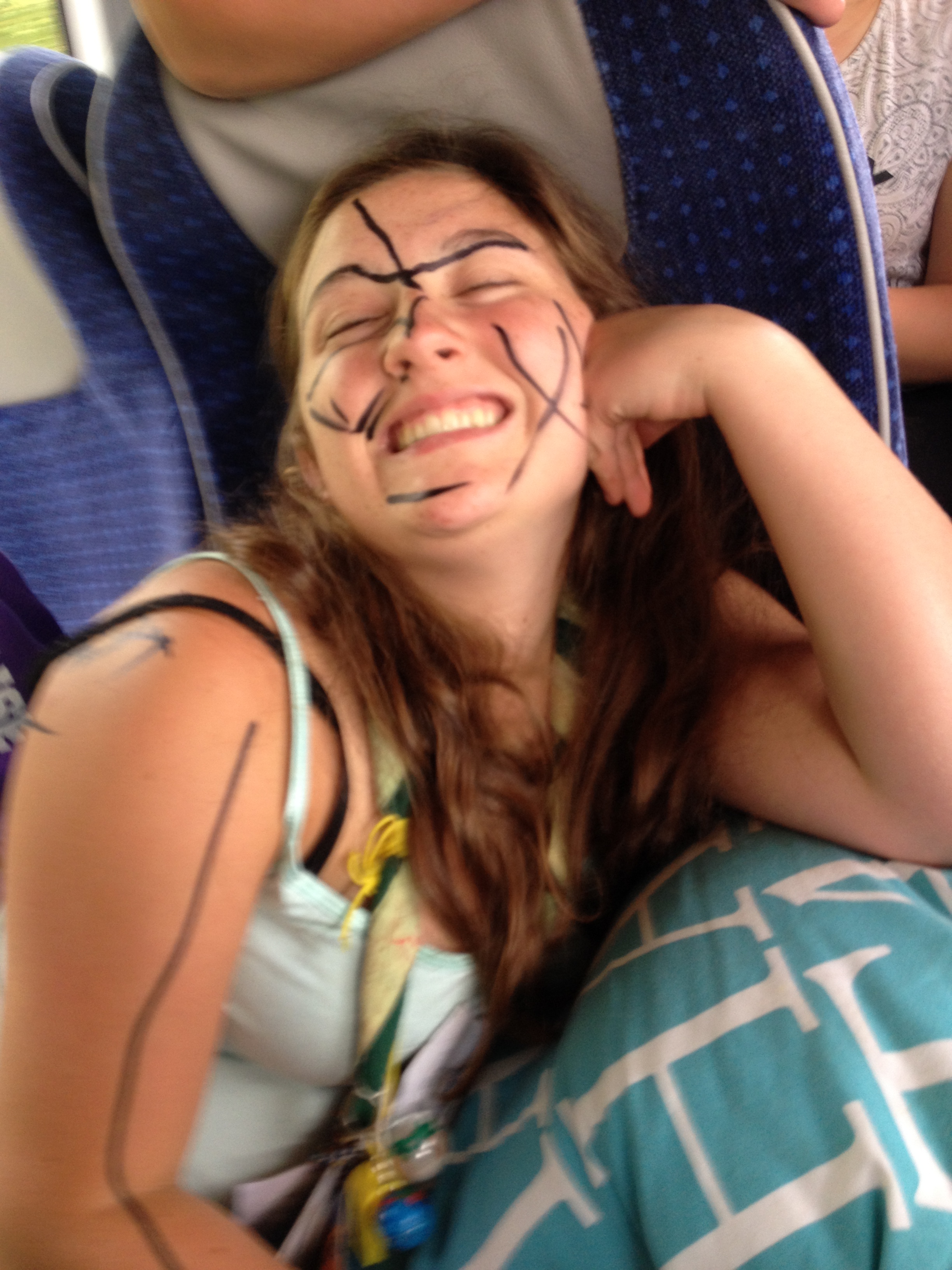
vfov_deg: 52.6
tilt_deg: -29.3
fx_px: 1283
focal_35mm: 35
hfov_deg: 40.7
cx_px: 476
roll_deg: +20.1
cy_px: 635
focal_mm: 4.28
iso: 80
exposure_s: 1/20
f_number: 2.4
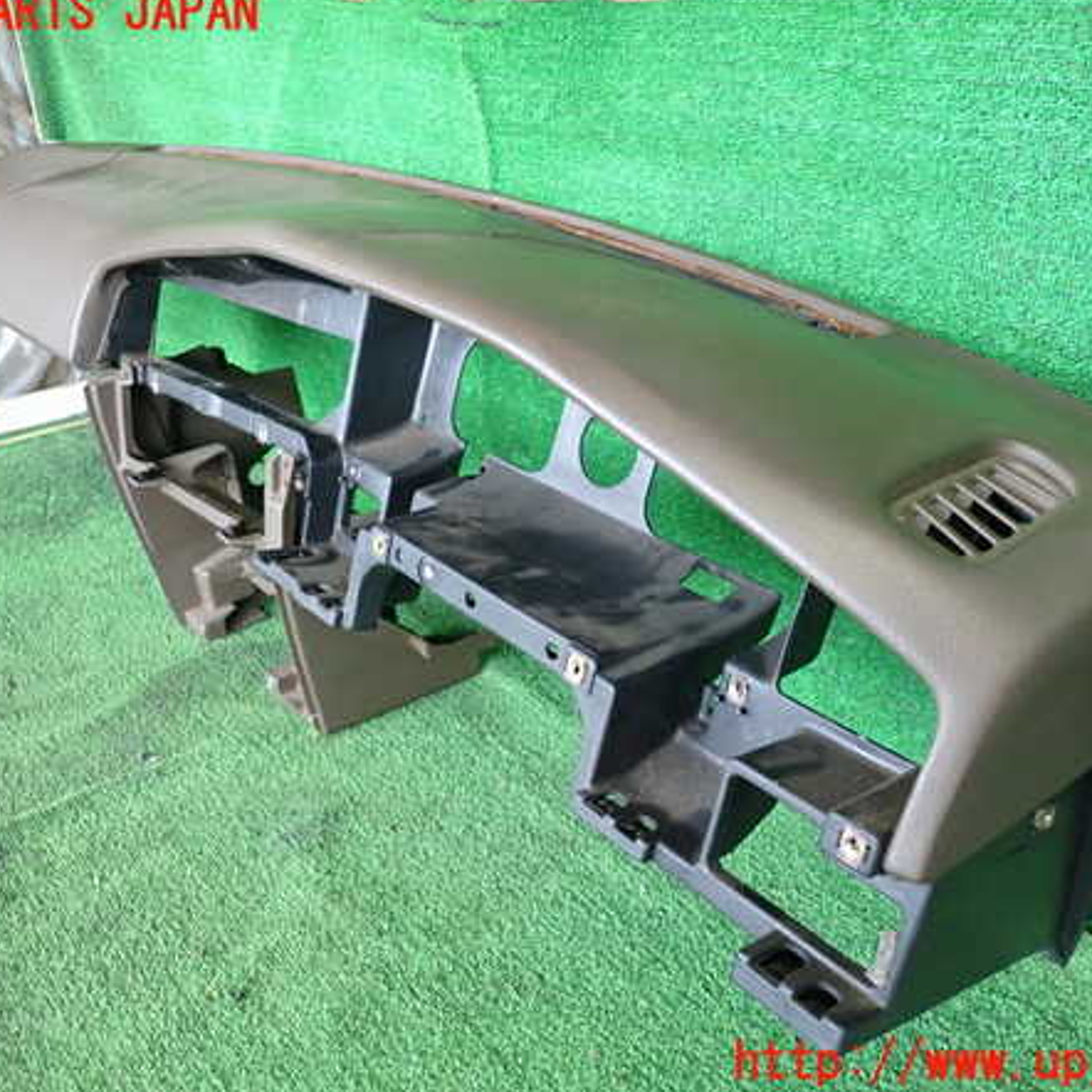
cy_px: 539
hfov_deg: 54.0
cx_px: 551
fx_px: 1071
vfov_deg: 54.0
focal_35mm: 30
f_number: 2
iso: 500
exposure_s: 1/125
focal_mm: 4.5
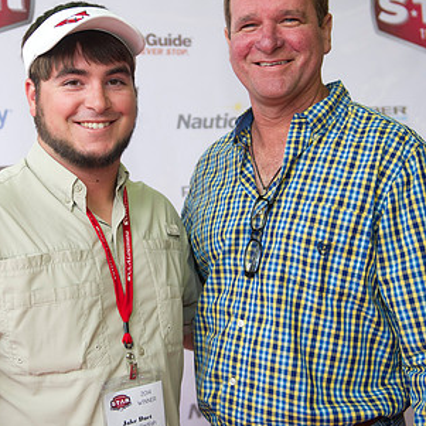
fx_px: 821
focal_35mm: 59
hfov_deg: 29.0
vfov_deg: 29.0
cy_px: 164
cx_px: 170
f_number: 2.8
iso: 640
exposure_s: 1/125
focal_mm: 36
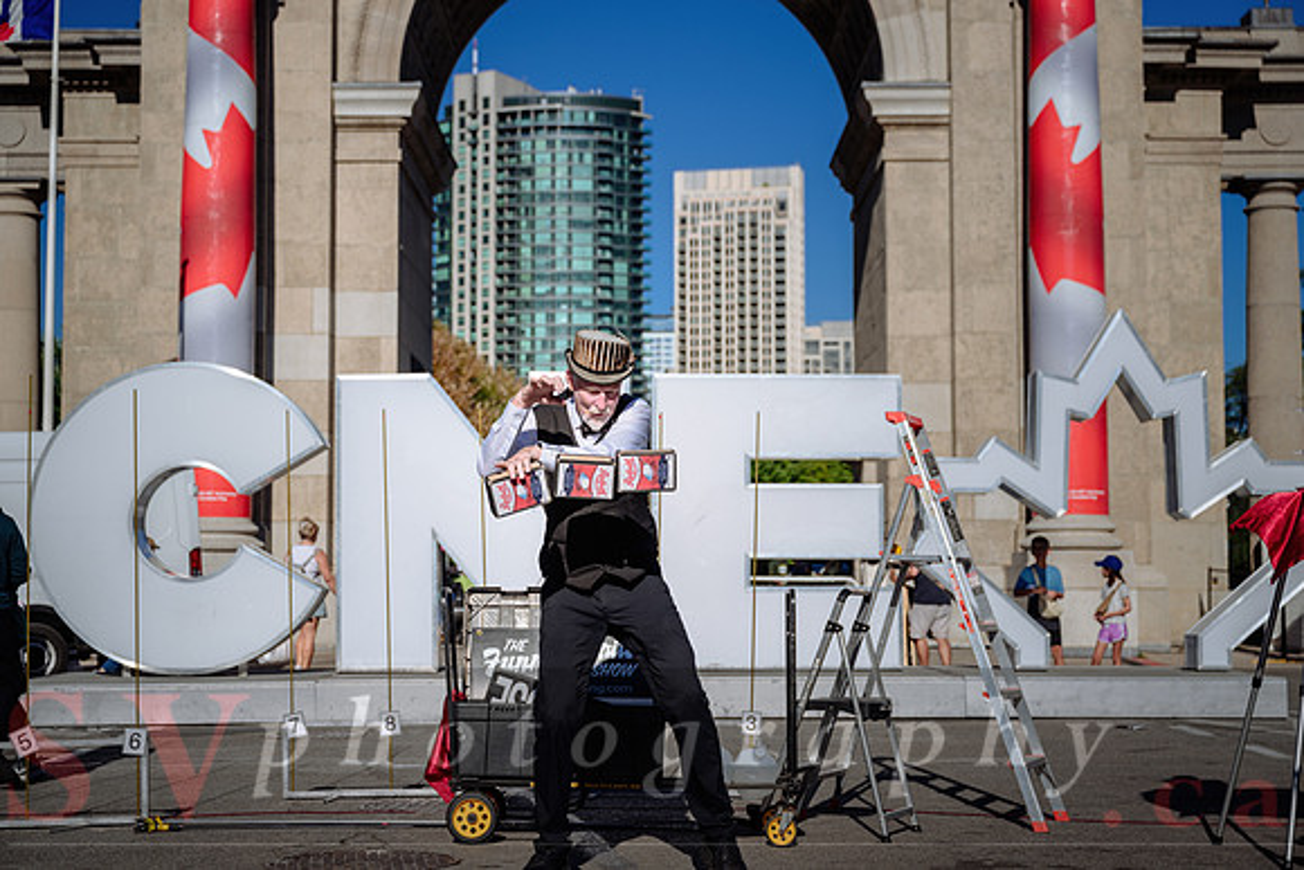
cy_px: 435
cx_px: 652
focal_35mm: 55
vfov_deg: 24.6
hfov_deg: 36.2
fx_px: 1993
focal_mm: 55
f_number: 4
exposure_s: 1/500
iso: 64
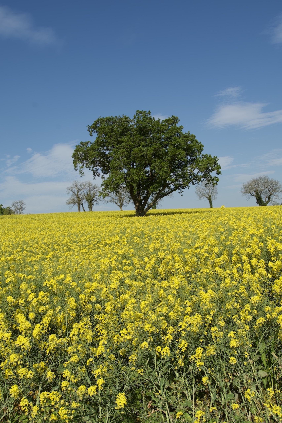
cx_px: 141
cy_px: 212
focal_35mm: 36
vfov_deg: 53.1
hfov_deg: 36.9
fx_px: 423
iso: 100
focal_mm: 24
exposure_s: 1/250
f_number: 10
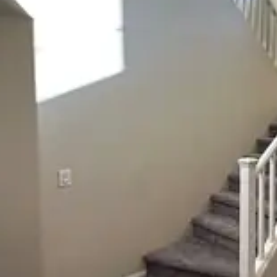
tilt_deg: -2.3
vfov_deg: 51.1
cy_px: 139
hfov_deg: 46.1
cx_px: 250
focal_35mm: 32
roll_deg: -0.1
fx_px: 290
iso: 64
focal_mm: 2.22
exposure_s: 1/120
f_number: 2.2
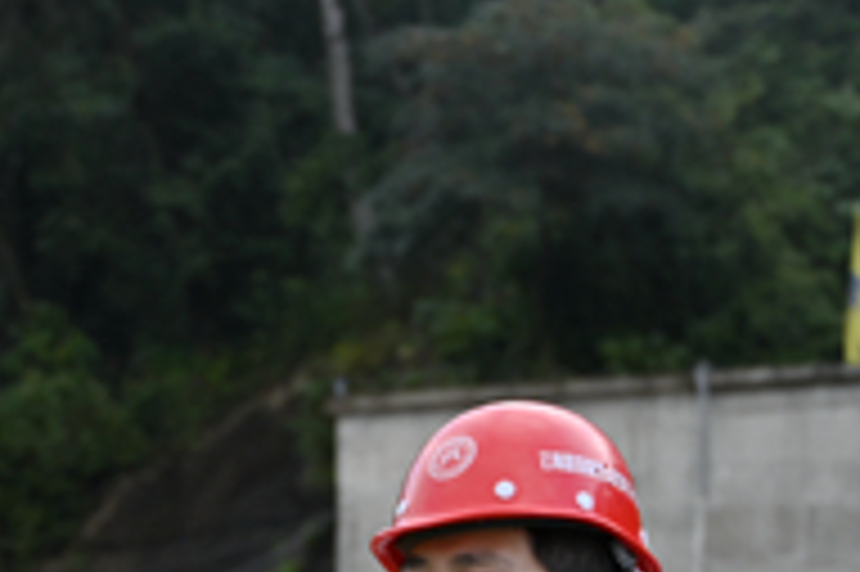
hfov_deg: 13.0
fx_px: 3676
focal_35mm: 154
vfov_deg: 8.7
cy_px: 865
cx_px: -185
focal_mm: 42
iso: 250
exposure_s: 1/800
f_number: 4
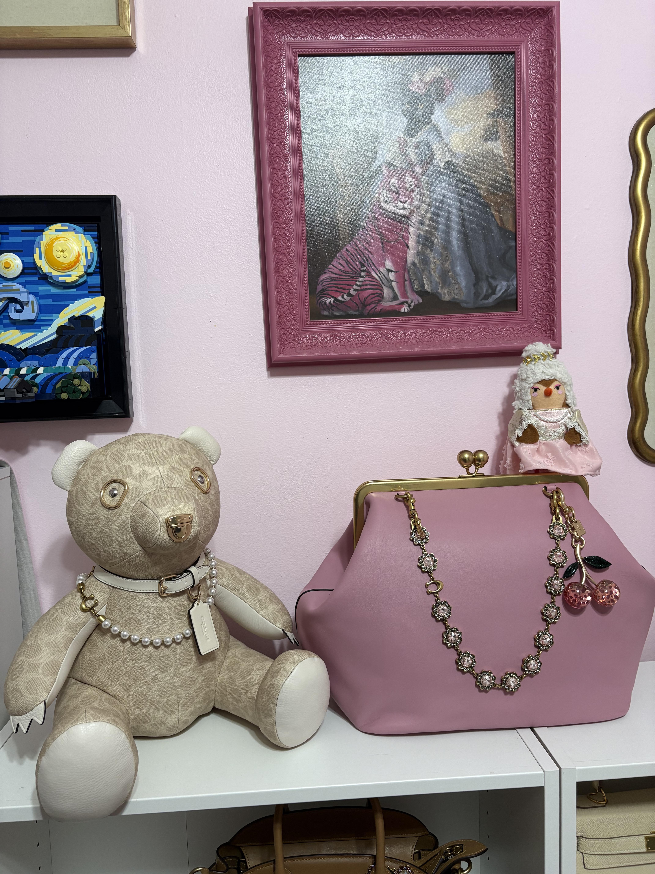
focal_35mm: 26
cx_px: 328
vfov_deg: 67.3
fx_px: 656
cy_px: 437
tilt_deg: -3.8
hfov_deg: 53.1
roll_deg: +1.7
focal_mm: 5.96
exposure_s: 1/60
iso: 125
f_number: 1.6
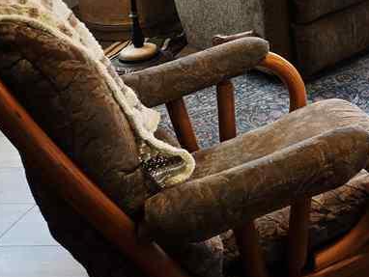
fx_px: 821
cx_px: 613
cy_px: -110
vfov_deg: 17.6
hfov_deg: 20.2
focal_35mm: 77
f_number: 1.8
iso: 80
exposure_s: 1/120
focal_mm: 5.4
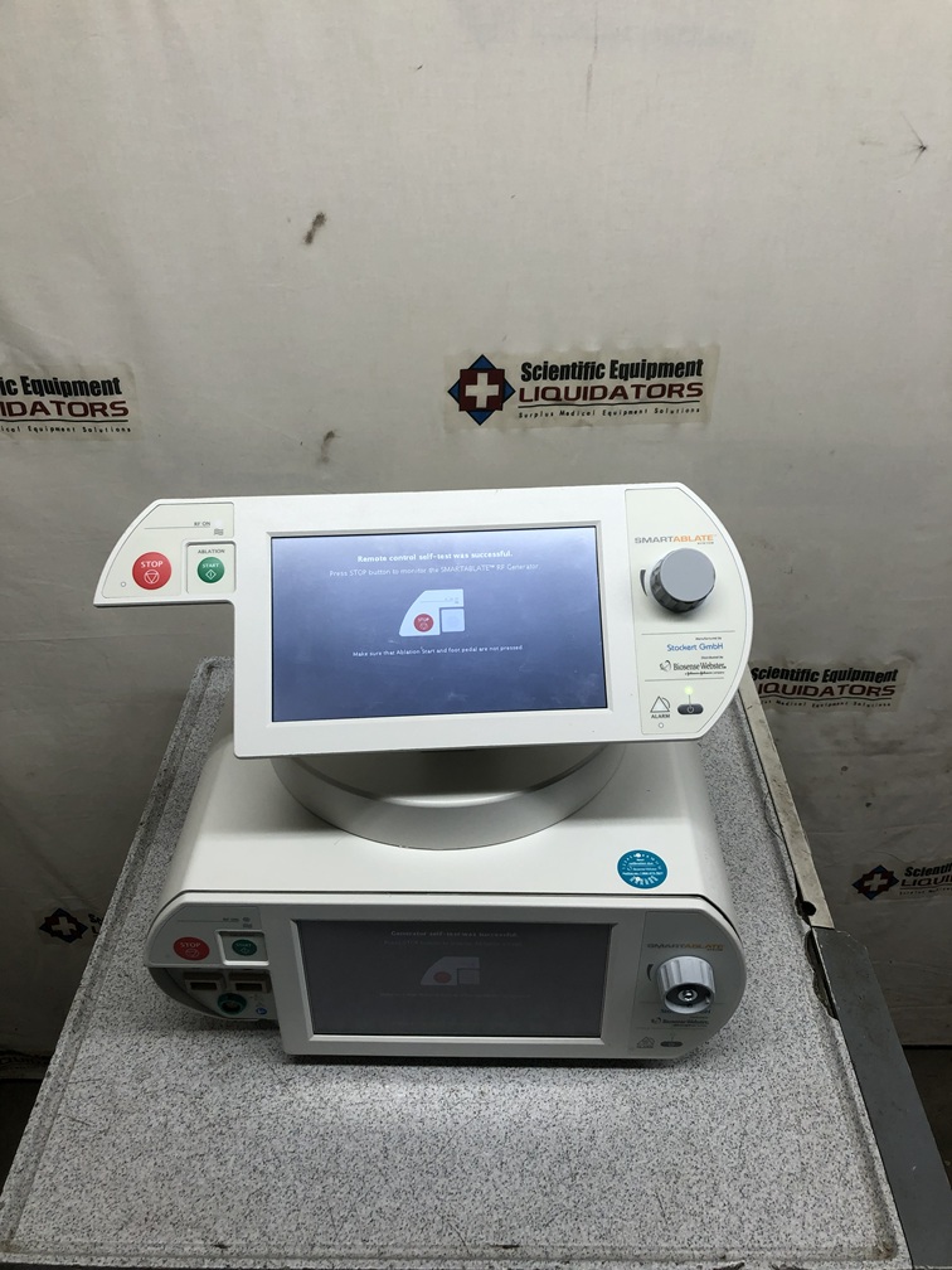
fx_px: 1027
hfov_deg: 49.7
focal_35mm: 28
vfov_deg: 63.4
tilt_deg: -34.3
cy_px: 635
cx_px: 476
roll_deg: +0.5
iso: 50
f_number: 1.8
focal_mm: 3.99
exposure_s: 1/120
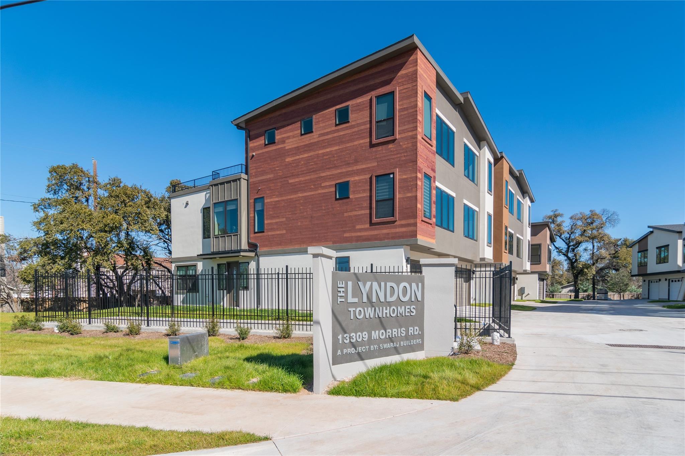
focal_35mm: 18
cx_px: 342
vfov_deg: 67.4
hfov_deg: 90.0
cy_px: 228
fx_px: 342
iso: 100
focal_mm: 12
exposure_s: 1/320
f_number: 9
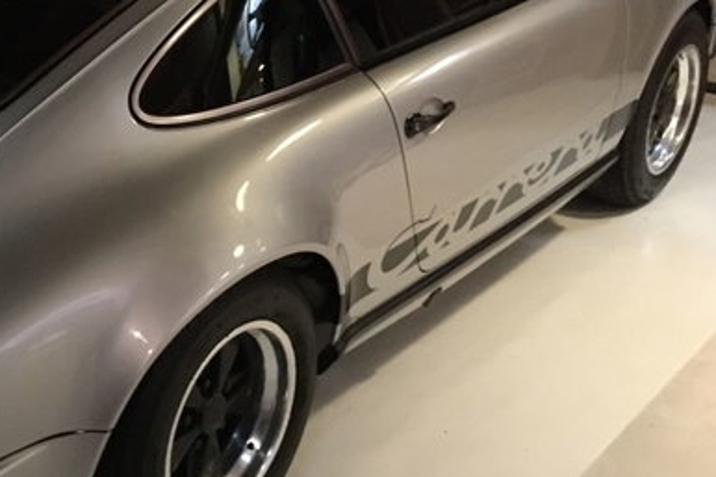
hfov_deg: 31.6
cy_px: 178
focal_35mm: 60
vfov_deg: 22.5
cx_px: 48
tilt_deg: -23.1
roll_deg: +1.7
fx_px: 1193
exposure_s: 1/17
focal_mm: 4.15
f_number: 2.2
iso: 320
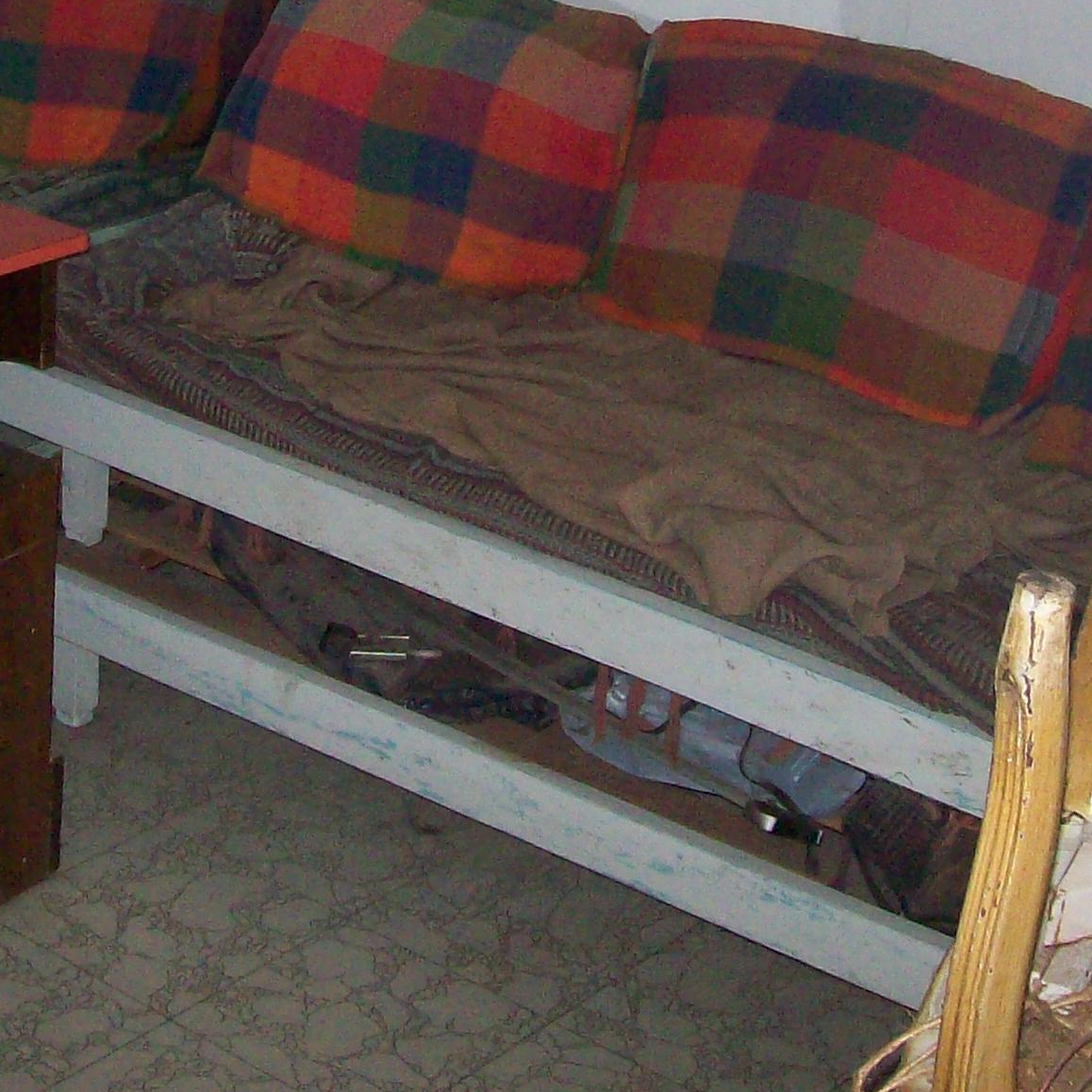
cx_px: 392
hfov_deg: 20.6
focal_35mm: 84
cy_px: 27
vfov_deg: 20.1
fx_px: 2998
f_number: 2.7
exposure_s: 1/64
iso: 200
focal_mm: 6
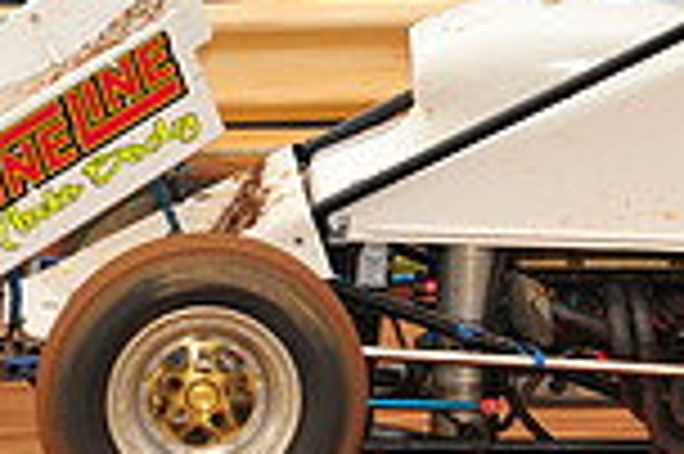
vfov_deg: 2.3
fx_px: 11236
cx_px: 1120
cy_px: -99
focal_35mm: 592
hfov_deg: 3.5
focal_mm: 155
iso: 500
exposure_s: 1/320
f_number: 8
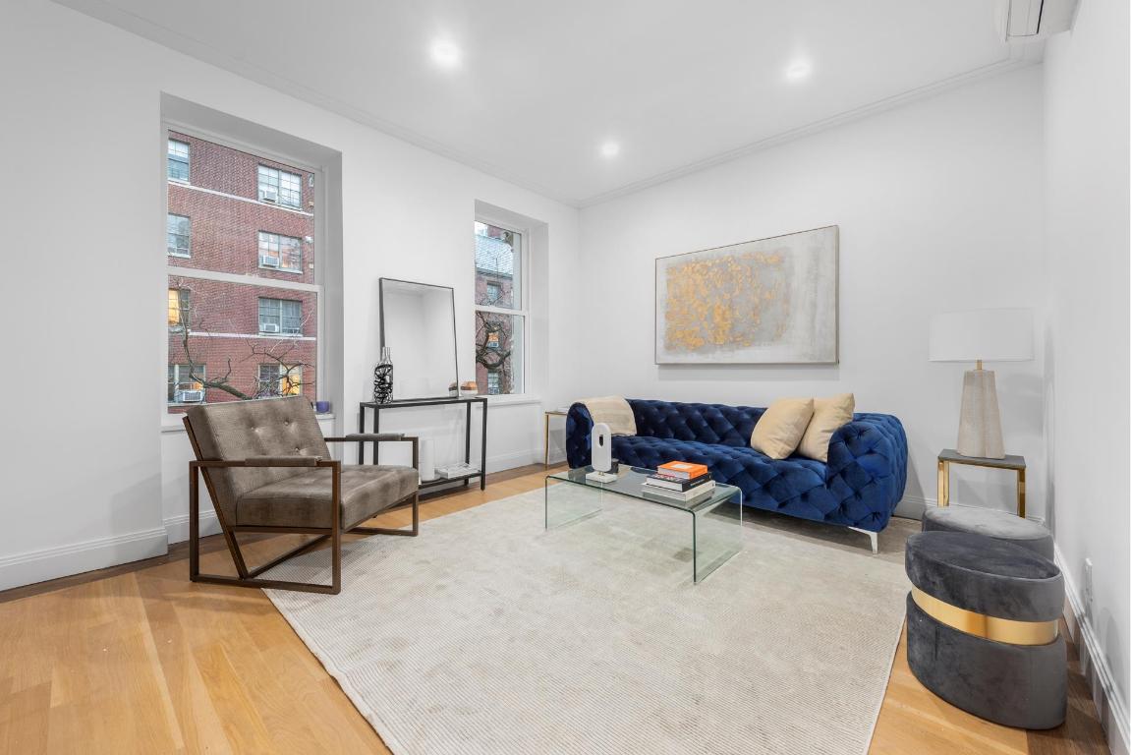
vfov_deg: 81.2
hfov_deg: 104.2
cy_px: 378
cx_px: 566
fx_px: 440
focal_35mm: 14
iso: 400
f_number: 8
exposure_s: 1/6
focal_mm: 14
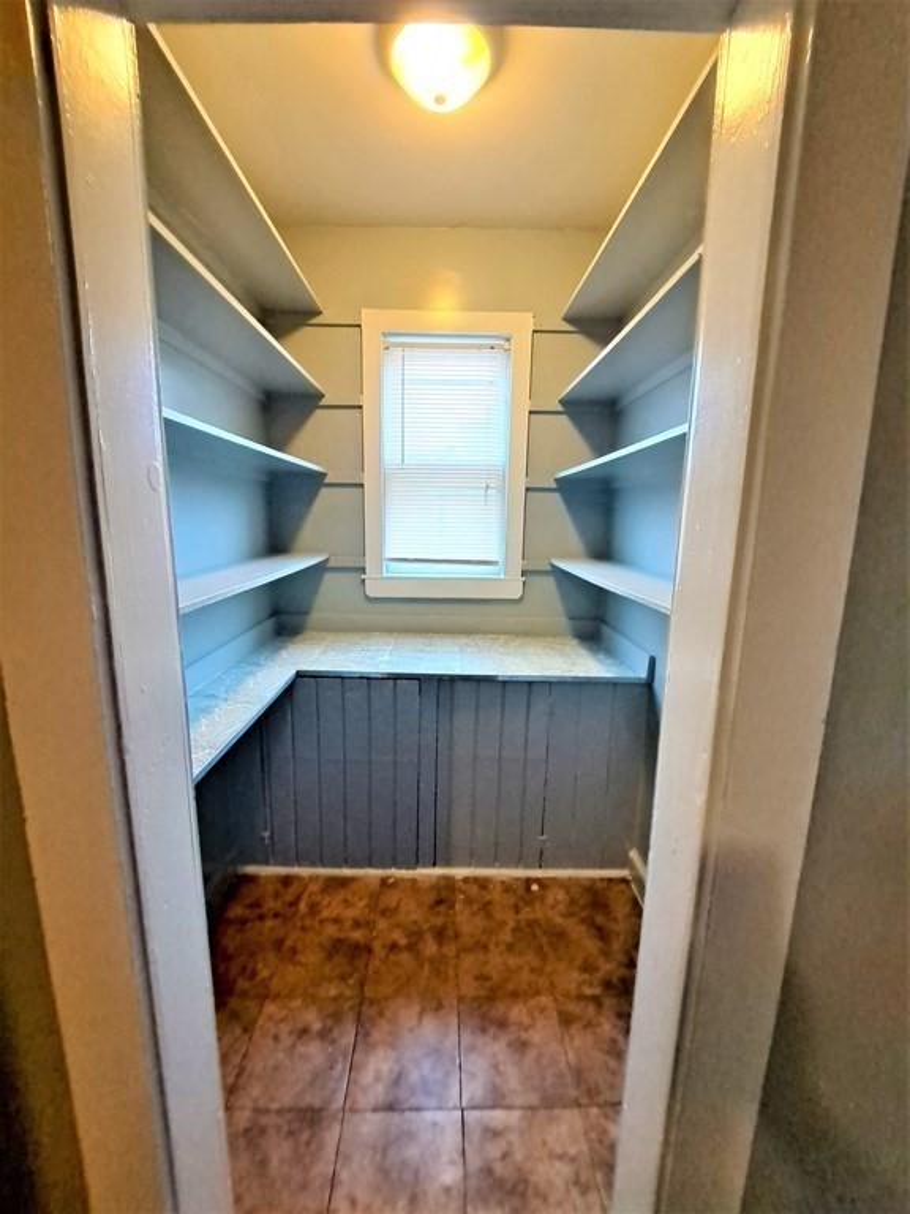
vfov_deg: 106.2
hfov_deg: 89.9
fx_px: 456
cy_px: 607
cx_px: 455
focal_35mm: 13
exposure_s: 1/50
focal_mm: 1.74
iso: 125
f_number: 2.2
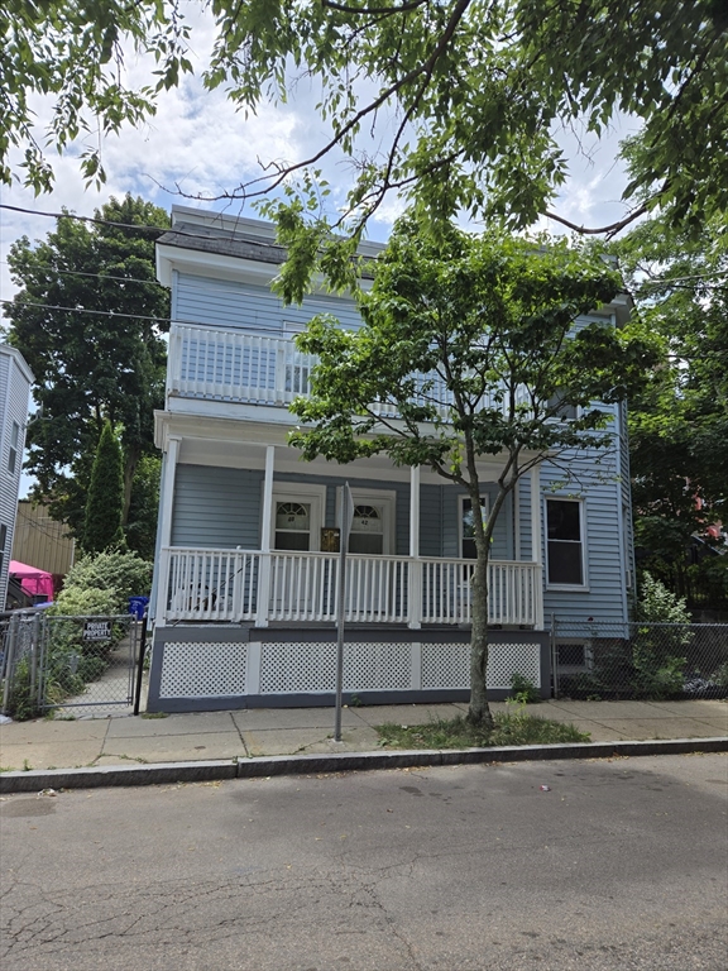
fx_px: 645
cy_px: 486
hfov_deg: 58.9
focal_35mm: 23
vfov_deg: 73.9
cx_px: 364
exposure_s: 1/2116
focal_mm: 5.4
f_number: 1.8
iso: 25
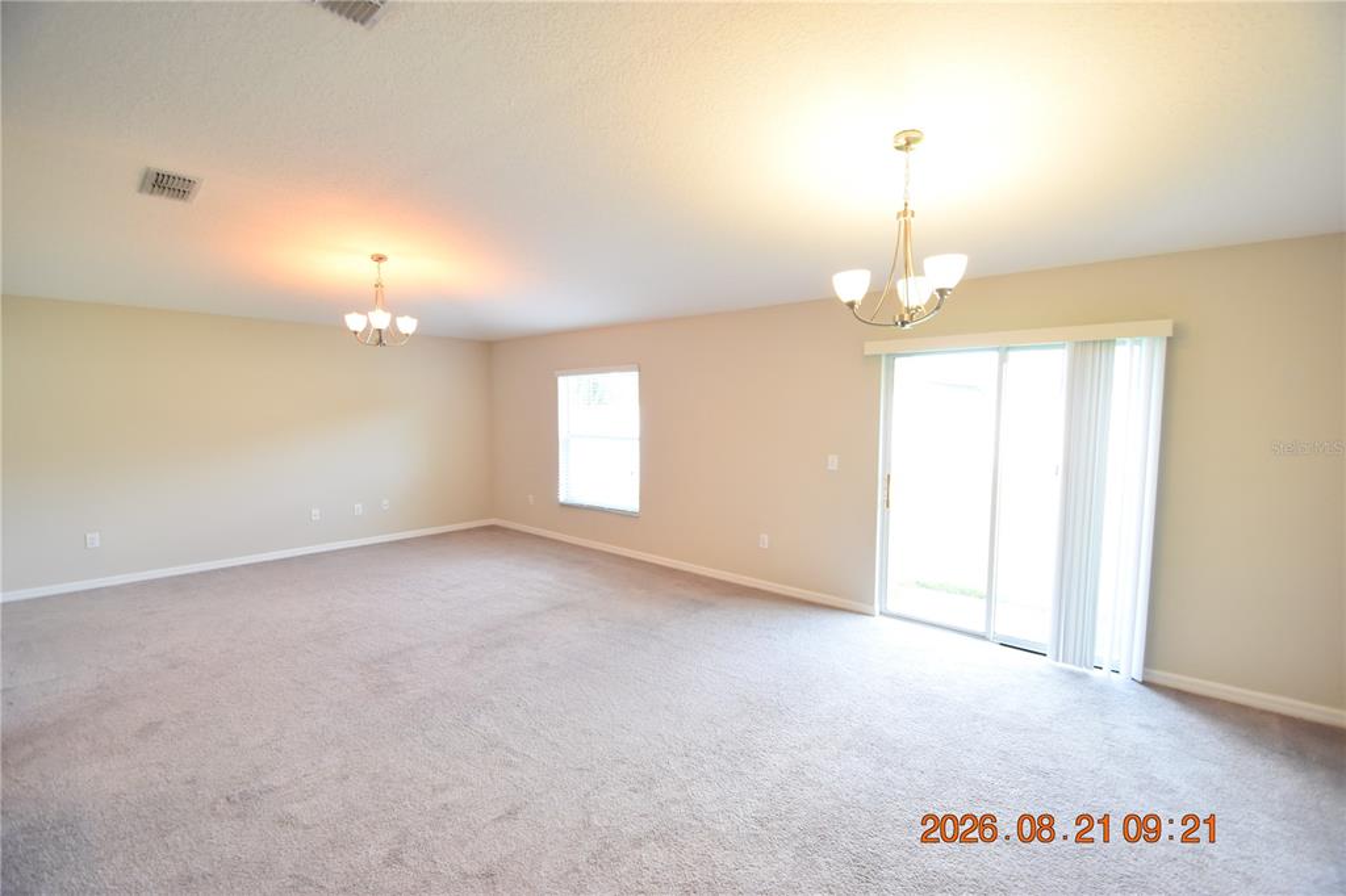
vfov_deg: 77.3
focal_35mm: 15
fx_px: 561
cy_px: 448
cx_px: 673
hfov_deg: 100.4
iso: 800
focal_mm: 10
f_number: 4
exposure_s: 1/60
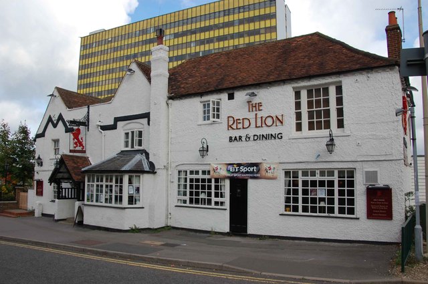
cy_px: 142
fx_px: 321
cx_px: 214
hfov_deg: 67.4
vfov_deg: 47.8
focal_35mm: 27
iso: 200
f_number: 8
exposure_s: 1/250
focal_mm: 18
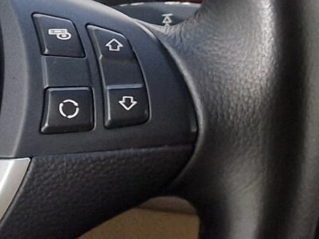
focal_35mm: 148
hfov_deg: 12.1
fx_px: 1363
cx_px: -289
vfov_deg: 10.0
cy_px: 95
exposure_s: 1/33
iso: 320
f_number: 1.8
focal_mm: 6.4
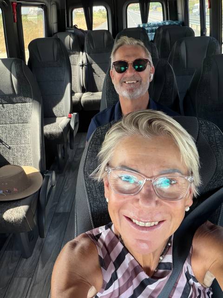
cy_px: 149
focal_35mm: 30
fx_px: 258
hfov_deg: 46.8
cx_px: 112
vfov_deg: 60.0
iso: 80
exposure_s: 1/75
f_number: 1.9
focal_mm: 2.71
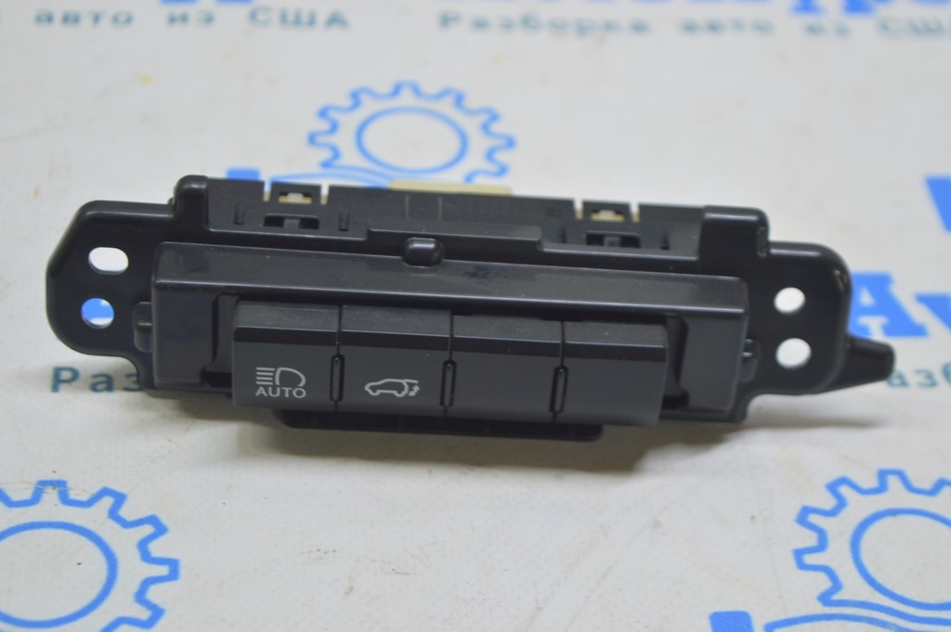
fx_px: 2059
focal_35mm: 78
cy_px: 316
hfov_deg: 26.0
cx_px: 476
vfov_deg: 17.5
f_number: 5.6
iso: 400
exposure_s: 1/20
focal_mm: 52
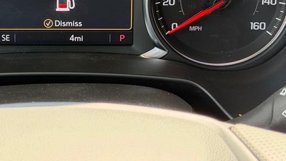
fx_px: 812
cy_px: 15
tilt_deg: -25.4
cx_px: 51
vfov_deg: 11.3
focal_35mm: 107
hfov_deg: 19.7
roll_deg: +2.1
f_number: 1.78
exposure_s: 1/116
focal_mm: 6.76
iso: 200
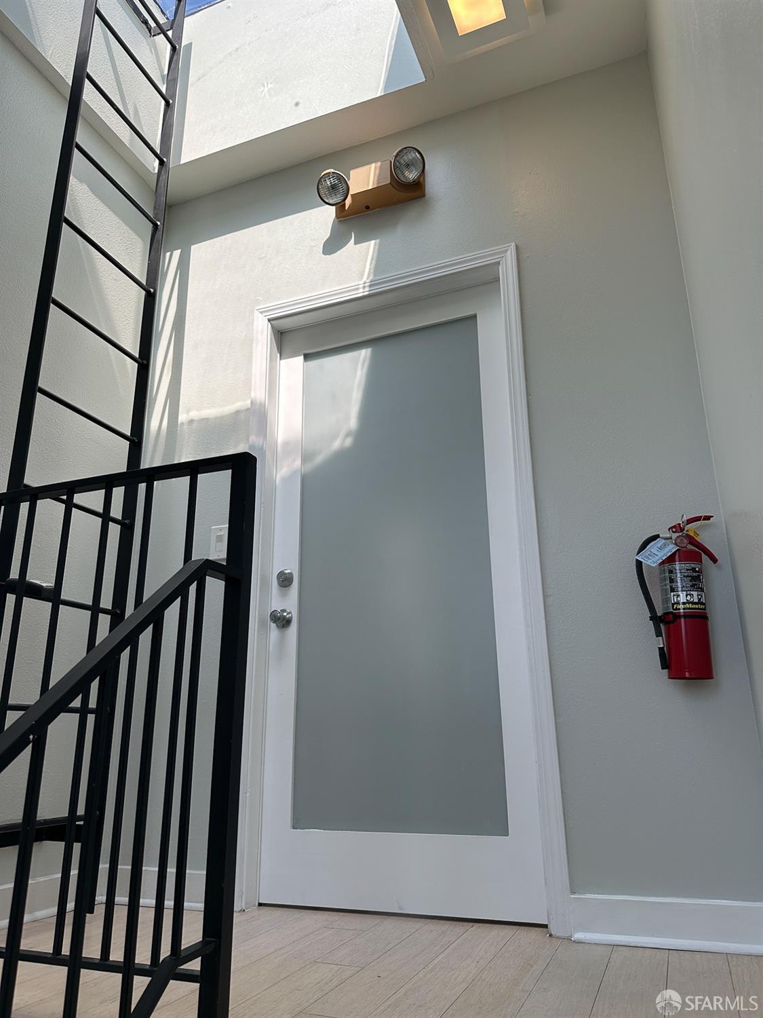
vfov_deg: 71.6
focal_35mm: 24
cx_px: 382
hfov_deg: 56.8
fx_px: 705
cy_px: 509
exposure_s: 1/1600
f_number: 1.8
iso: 80
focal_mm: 6.86
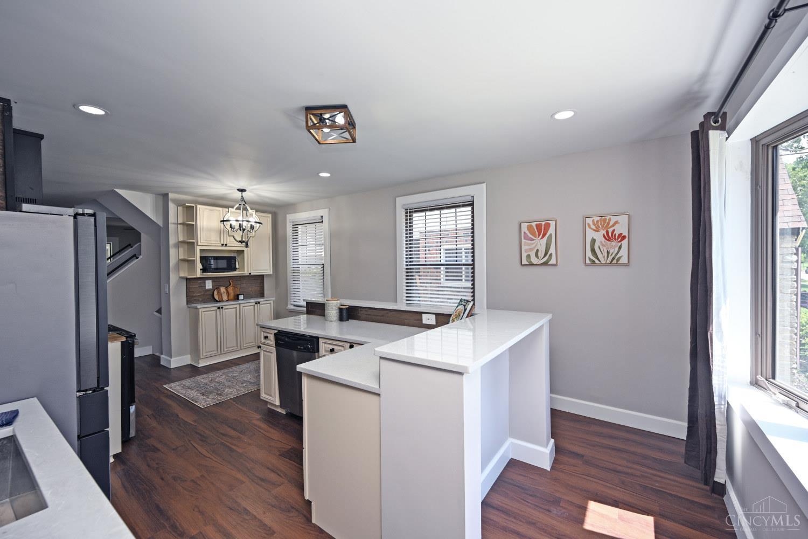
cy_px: 270
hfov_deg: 104.3
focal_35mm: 14
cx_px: 404
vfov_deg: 81.2
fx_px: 314
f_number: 5.6
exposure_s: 1/100
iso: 200
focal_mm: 14
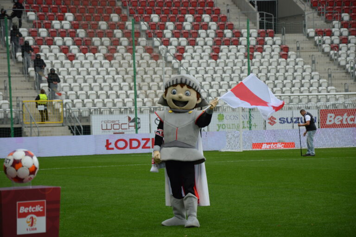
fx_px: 1556
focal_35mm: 158
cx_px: 178
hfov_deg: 13.0
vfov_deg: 8.7
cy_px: 118
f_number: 5.6
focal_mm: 105
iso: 360
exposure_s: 1/500
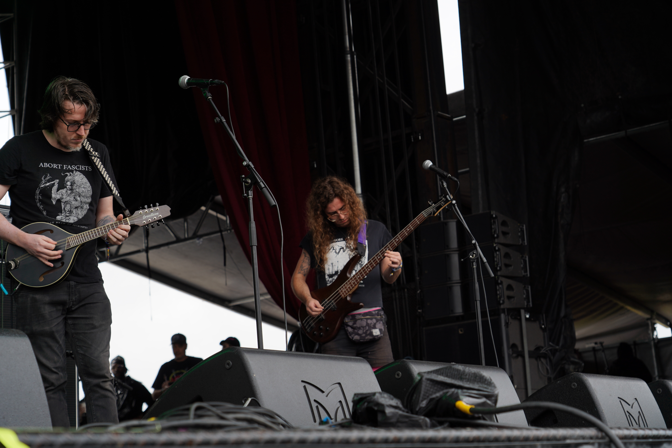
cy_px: 224
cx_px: 336
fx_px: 1307
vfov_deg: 19.5
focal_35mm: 70
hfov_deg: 28.8
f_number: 5.6
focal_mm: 70
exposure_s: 1/160
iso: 100
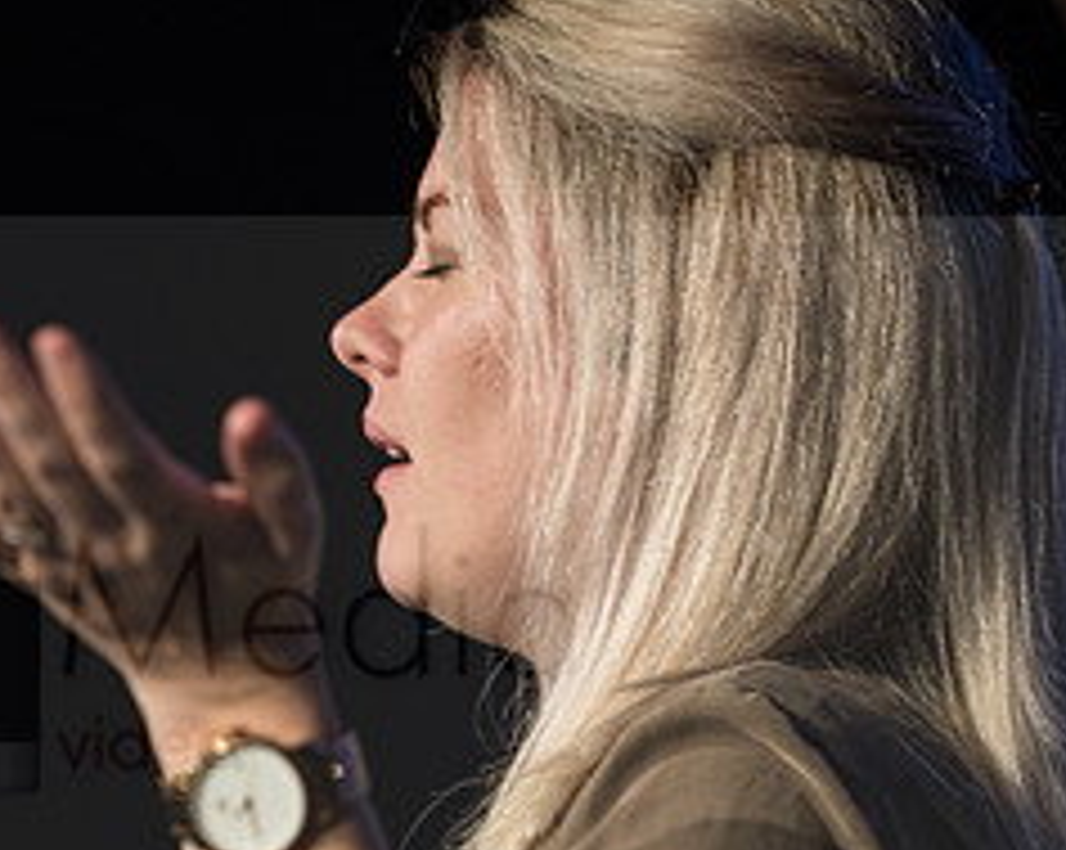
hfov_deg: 4.2
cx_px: -175
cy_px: 650
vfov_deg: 3.4
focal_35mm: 460
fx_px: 14495
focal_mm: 200
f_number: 2.8
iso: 320
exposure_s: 1/60
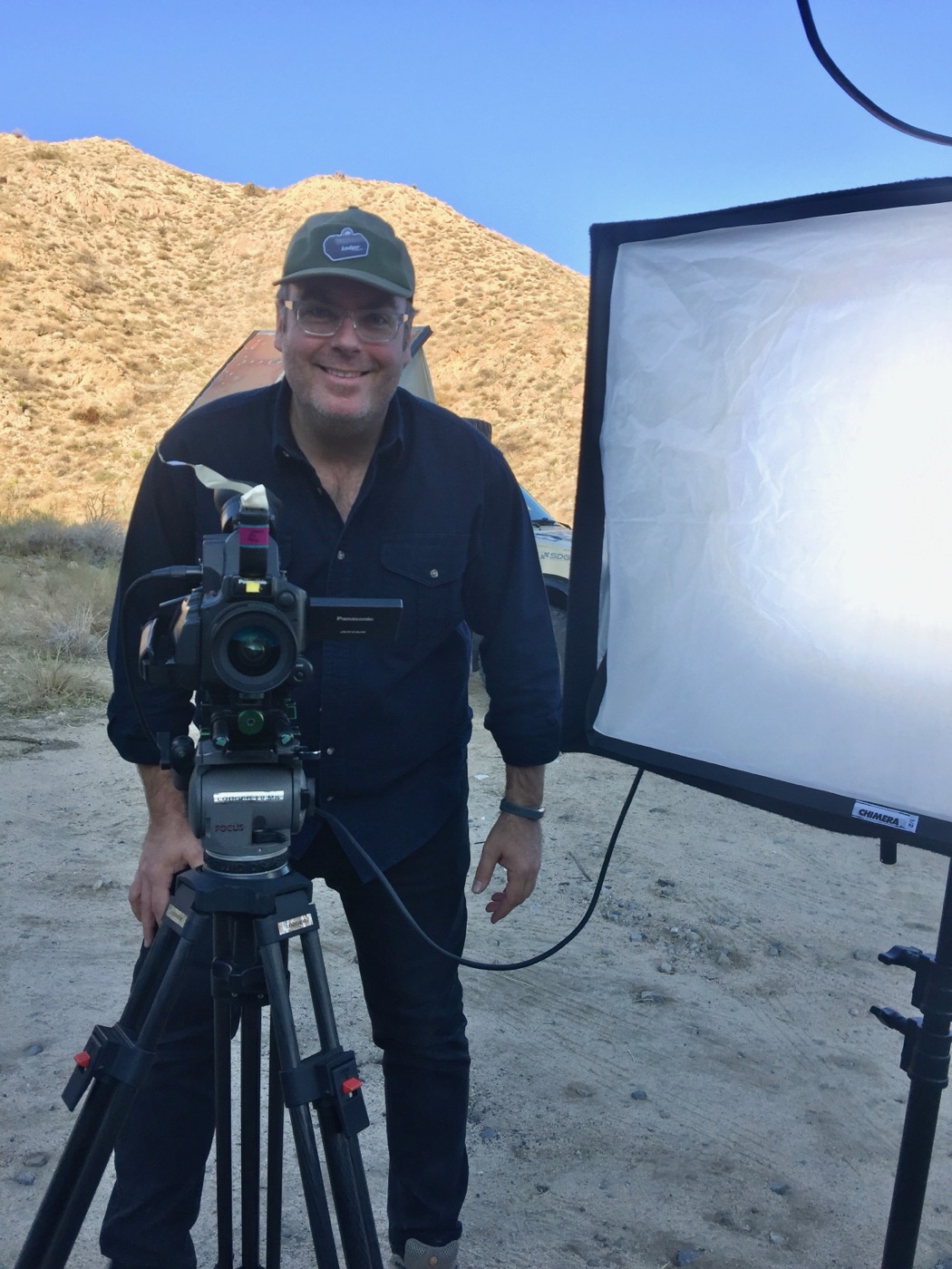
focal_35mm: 29
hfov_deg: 48.2
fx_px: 1063
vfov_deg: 61.7
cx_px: 476
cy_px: 634
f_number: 2.2
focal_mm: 4.15
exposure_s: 1/599
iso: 32
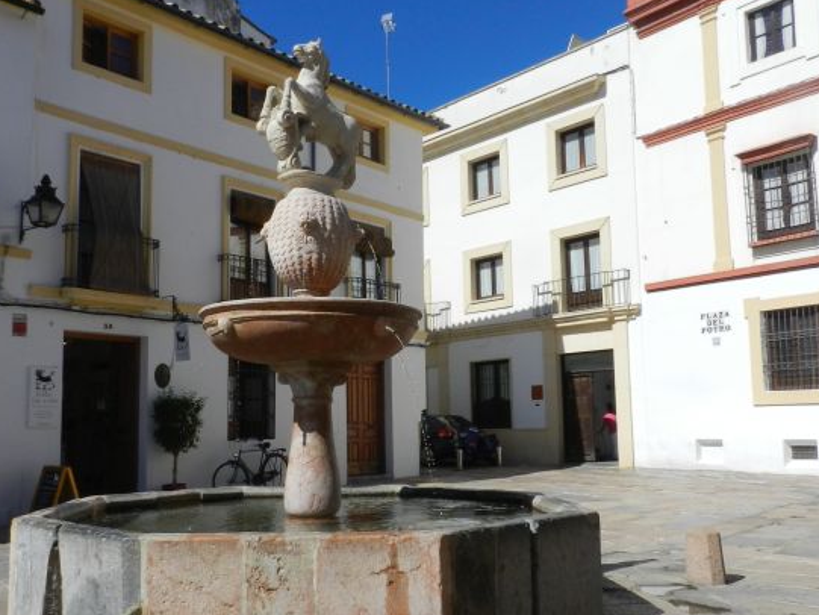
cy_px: 342
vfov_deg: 41.7
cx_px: 372
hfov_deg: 53.9
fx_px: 805
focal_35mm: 34
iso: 160
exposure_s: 1/800
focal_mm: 4
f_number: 5.6
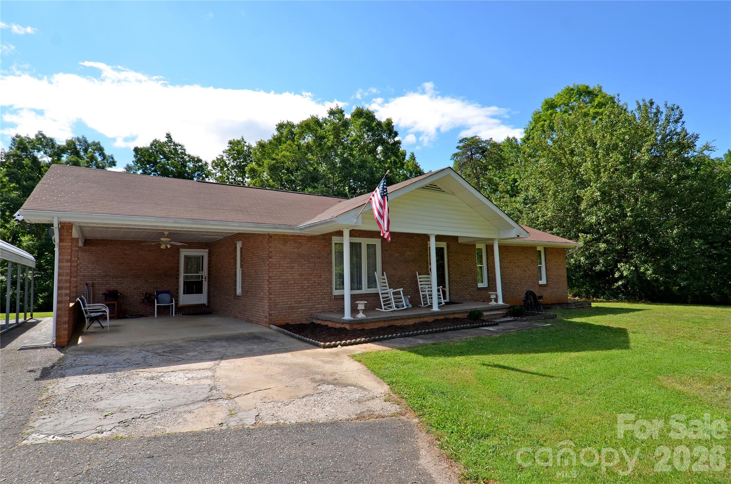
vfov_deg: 67.1
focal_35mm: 18
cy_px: 242
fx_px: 365
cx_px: 366
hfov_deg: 90.1
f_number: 8
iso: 100
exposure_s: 1/250
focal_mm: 12
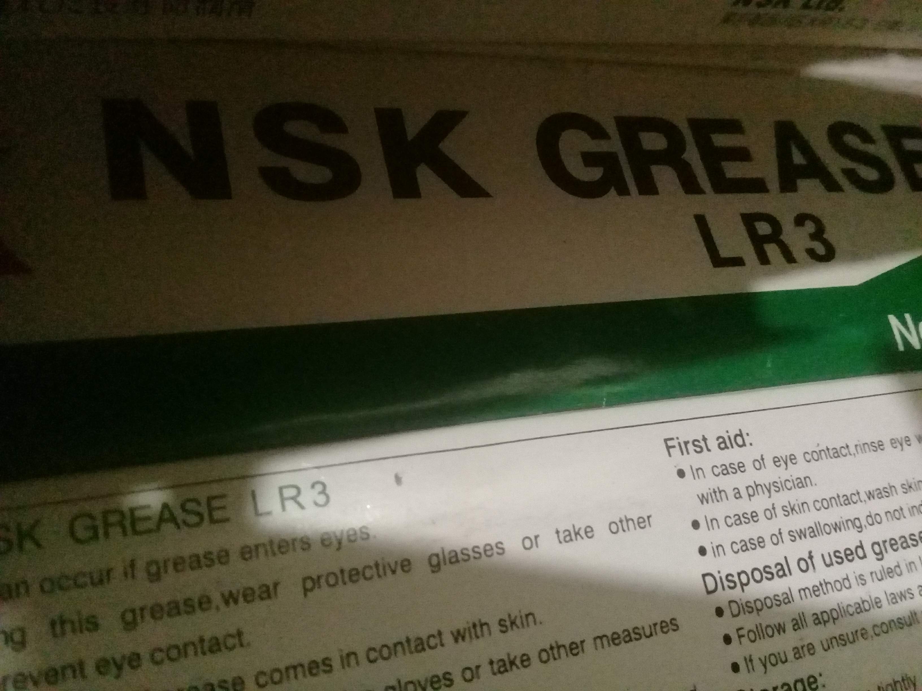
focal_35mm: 31
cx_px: 461
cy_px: 346
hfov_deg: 58.4
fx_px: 826
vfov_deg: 45.4
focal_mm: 3.3
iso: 1250
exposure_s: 1/17
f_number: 2.2
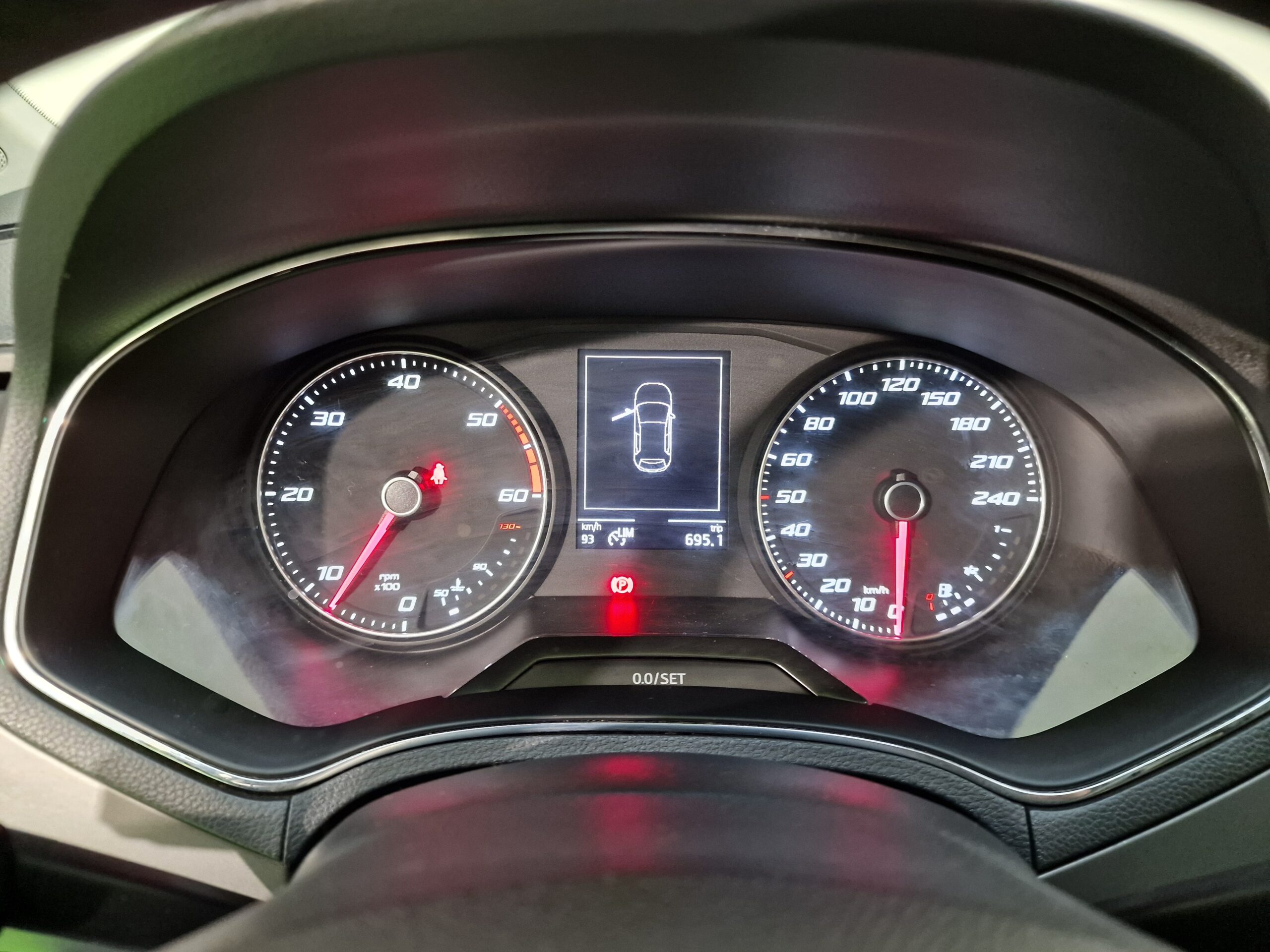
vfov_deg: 58.9
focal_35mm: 23
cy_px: 476
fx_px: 844
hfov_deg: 73.9
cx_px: 635
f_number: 1.8
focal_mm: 6.4
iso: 400
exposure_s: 1/25
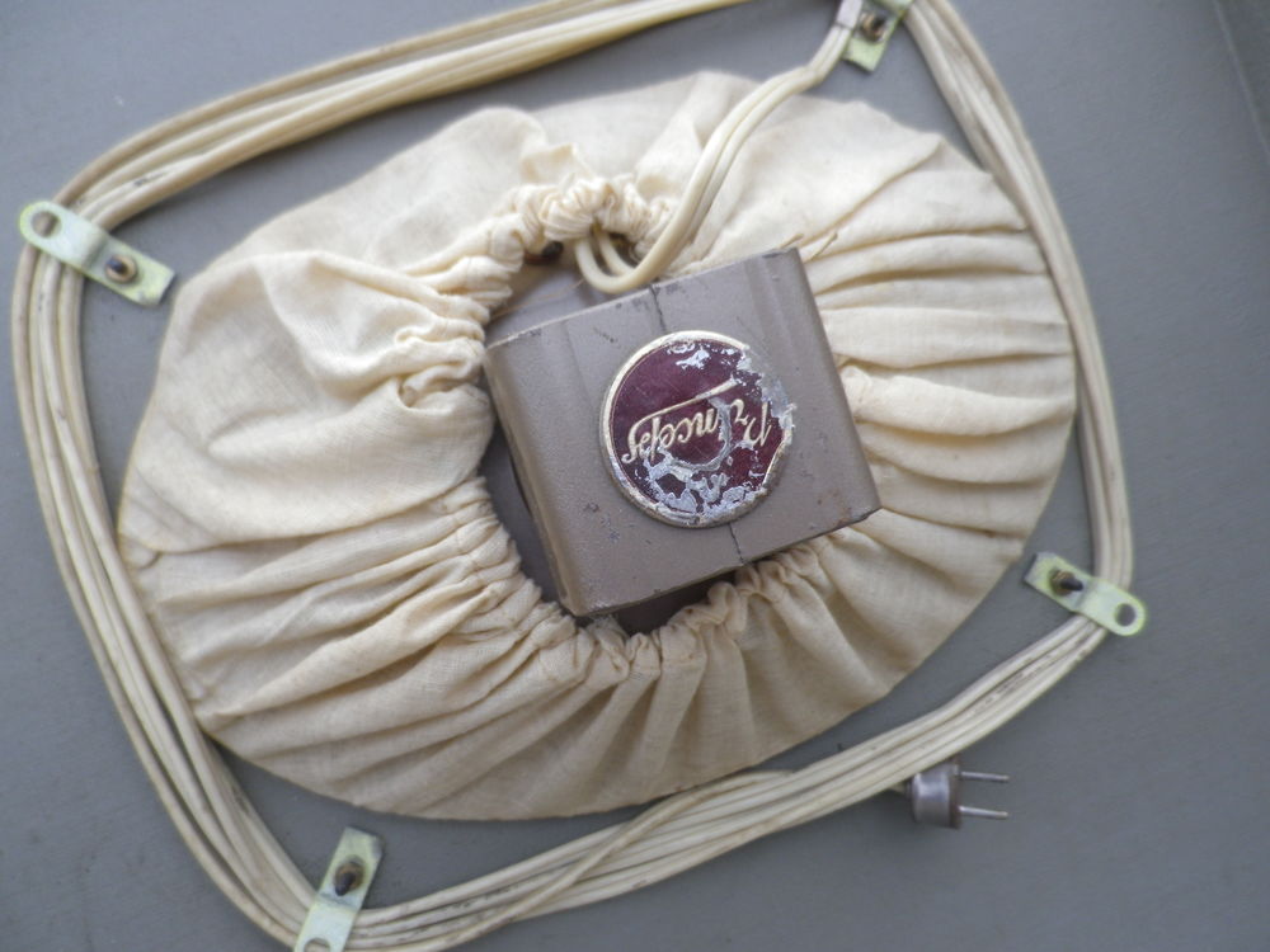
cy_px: 476
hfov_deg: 69.4
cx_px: 635
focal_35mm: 25
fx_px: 917
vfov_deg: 54.9
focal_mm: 4.5
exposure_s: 1/160
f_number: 3.5
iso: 80
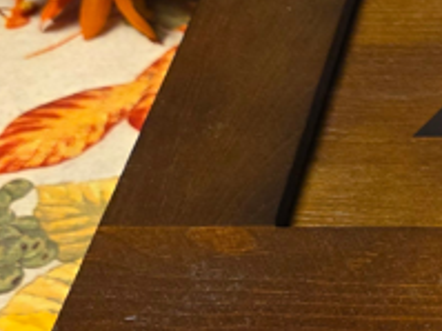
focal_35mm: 104
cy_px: 208
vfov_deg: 14.2
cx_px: 760
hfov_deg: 16.3
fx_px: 1327
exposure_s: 1/120
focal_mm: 6.3
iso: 320
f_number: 1.7
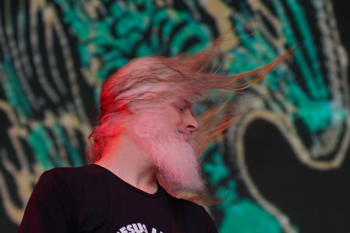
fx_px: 2372
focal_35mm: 244
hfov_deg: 8.4
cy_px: 240
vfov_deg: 5.6
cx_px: 163
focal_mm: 105
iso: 100
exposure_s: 1/125
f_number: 4
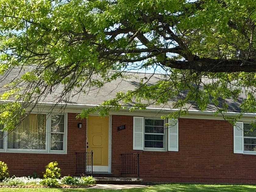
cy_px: 61
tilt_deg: +8.0
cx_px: 77
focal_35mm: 118
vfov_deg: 12.5
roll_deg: -1.5
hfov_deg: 16.6
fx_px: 873
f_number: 1.78
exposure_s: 1/2762
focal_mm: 6.76
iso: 80
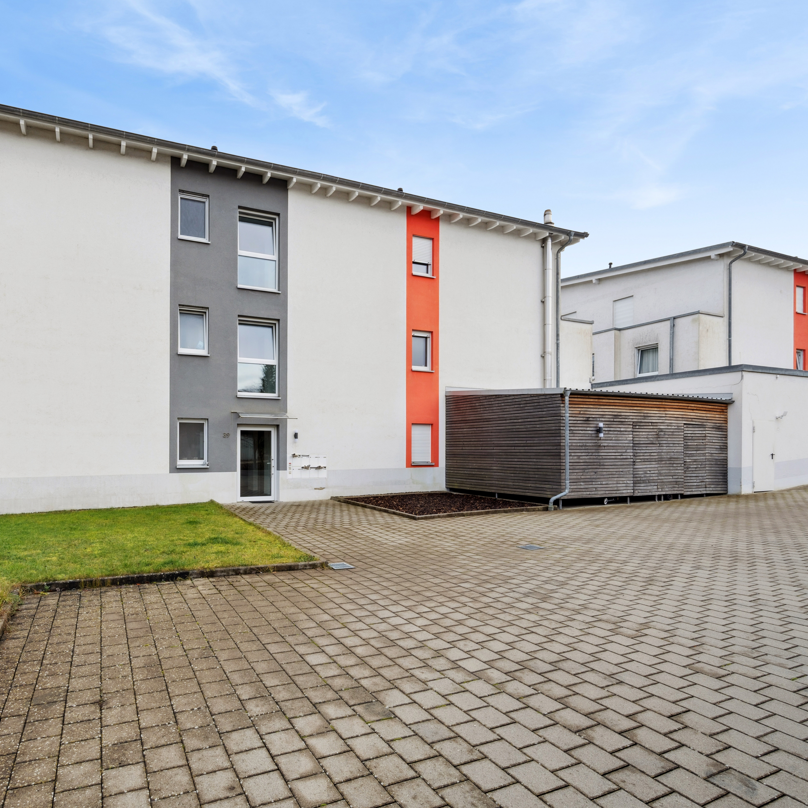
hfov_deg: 78.7
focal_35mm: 18
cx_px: 286
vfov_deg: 80.7
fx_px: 475
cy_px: 402
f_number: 9
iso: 200
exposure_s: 1/30
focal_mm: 14
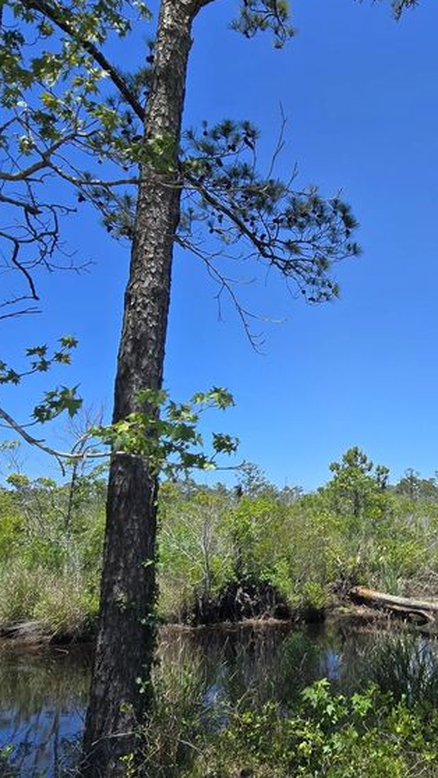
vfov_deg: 71.7
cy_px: 432
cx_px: 417
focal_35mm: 26
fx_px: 537
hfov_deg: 40.1
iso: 50
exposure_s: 1/1686
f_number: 2.2
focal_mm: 2.2
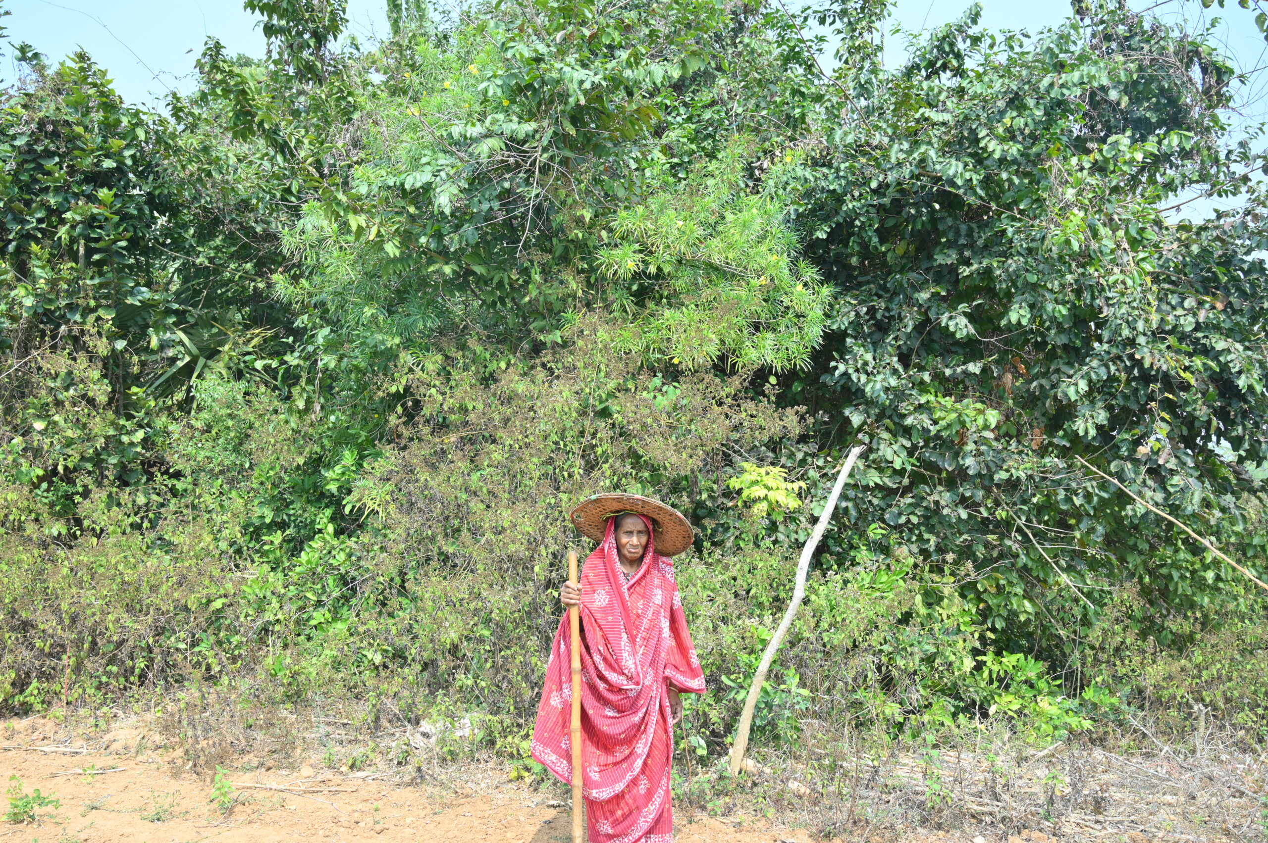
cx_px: 634
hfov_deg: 61.1
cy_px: 422
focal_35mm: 30
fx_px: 1073
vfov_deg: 42.9
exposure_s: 1/500
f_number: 5
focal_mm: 30.5
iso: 250
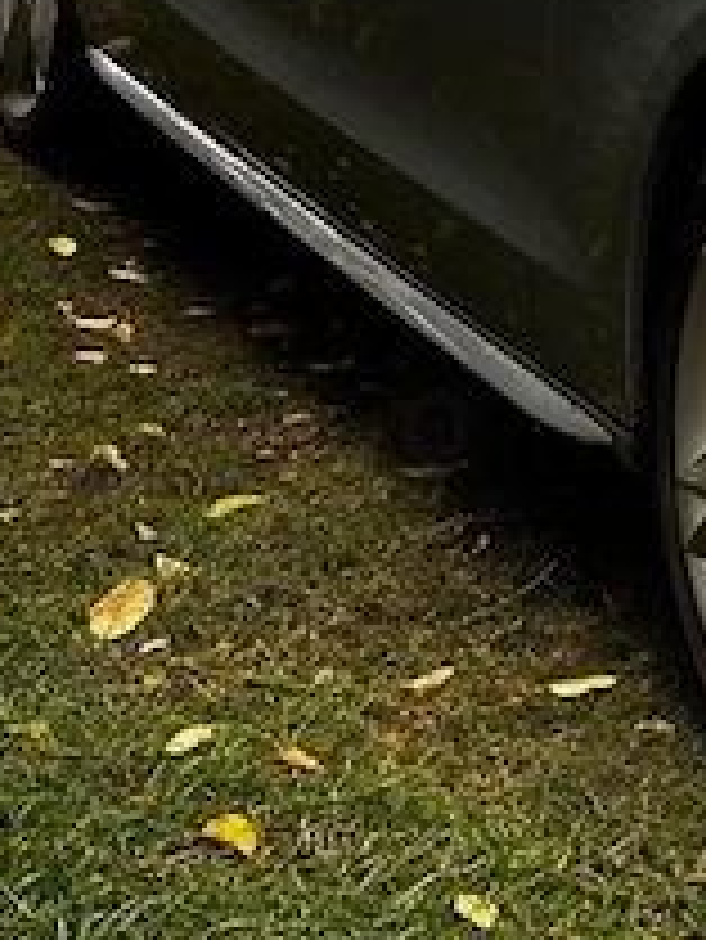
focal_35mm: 92
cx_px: 1061
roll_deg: -3.6
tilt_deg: -6.2
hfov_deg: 14.9
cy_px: 4
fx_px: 2499
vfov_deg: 20.6
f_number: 1.78
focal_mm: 6.86
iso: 64
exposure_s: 1/241
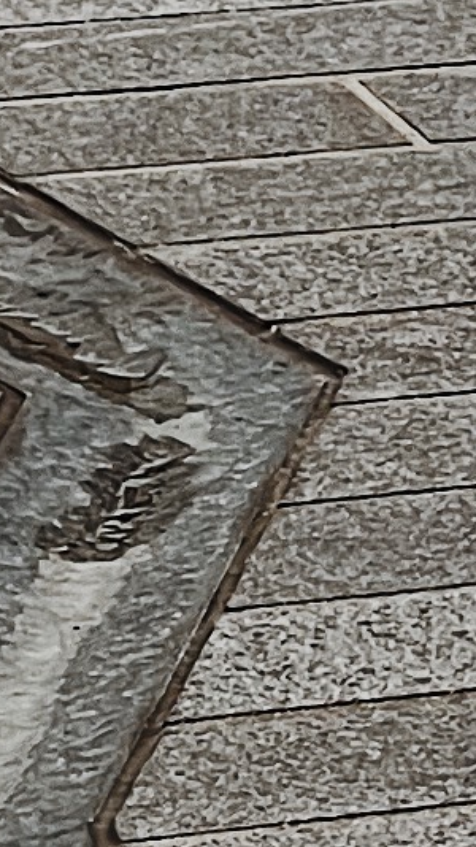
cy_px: 2271
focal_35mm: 428
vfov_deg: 4.9
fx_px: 9613
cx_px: 1314
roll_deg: -1.2
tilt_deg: -26.3
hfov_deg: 2.8
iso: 32
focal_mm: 6
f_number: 2
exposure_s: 1/134
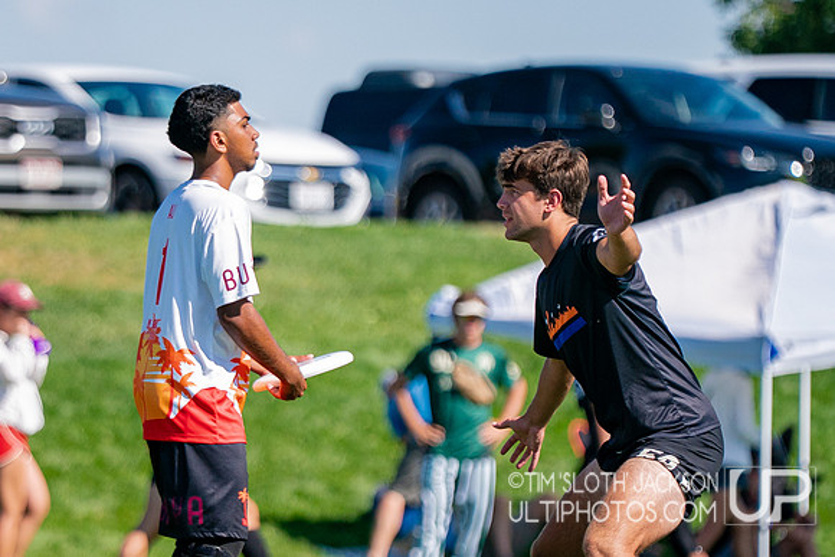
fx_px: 10316
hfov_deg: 4.6
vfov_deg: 3.1
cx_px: 305
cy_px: 332
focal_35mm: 445
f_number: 2.8
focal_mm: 200
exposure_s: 1/6400
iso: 400
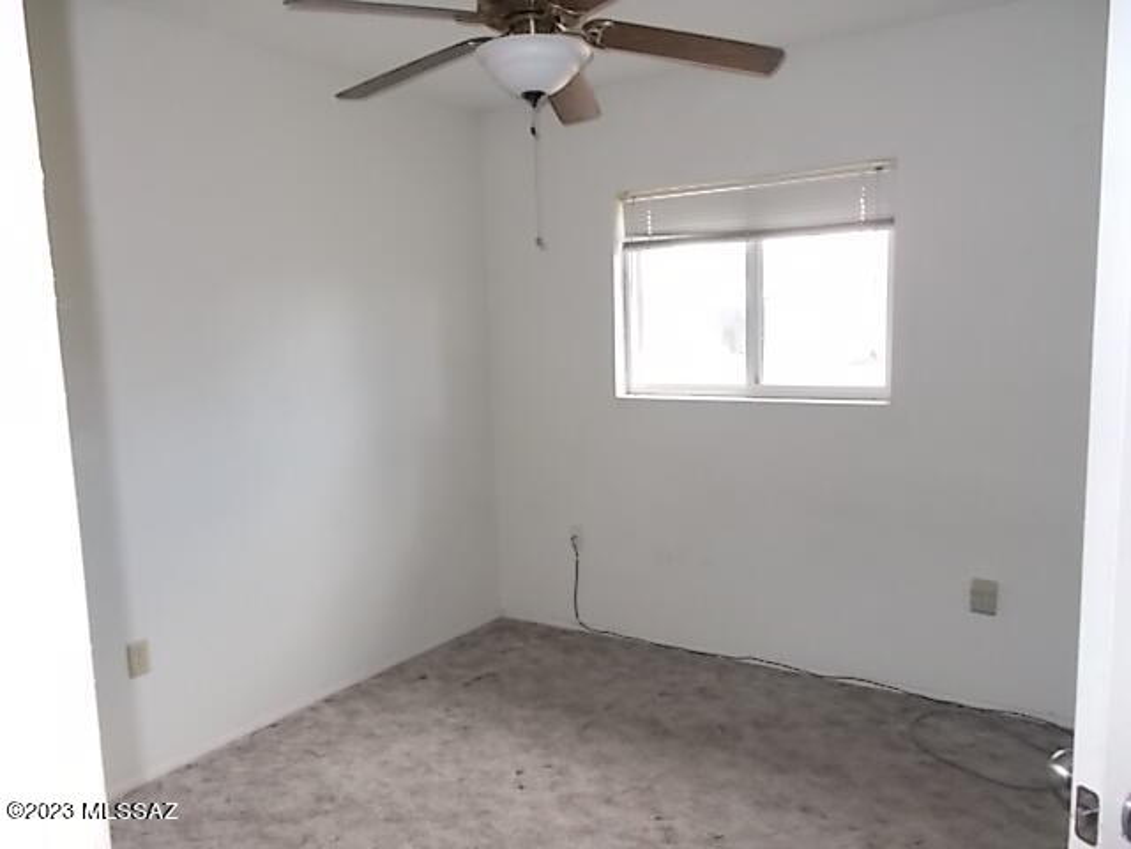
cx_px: 566
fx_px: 849
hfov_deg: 67.3
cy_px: 424
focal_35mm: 26
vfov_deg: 53.1
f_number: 3.2
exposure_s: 1/25
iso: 200
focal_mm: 4.6
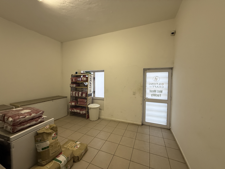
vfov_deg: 85.7
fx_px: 91
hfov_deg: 102.1
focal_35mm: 14
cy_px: 84
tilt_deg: -1.1
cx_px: 112
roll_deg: -0.5
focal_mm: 2.22
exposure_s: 1/100
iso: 160
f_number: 2.2
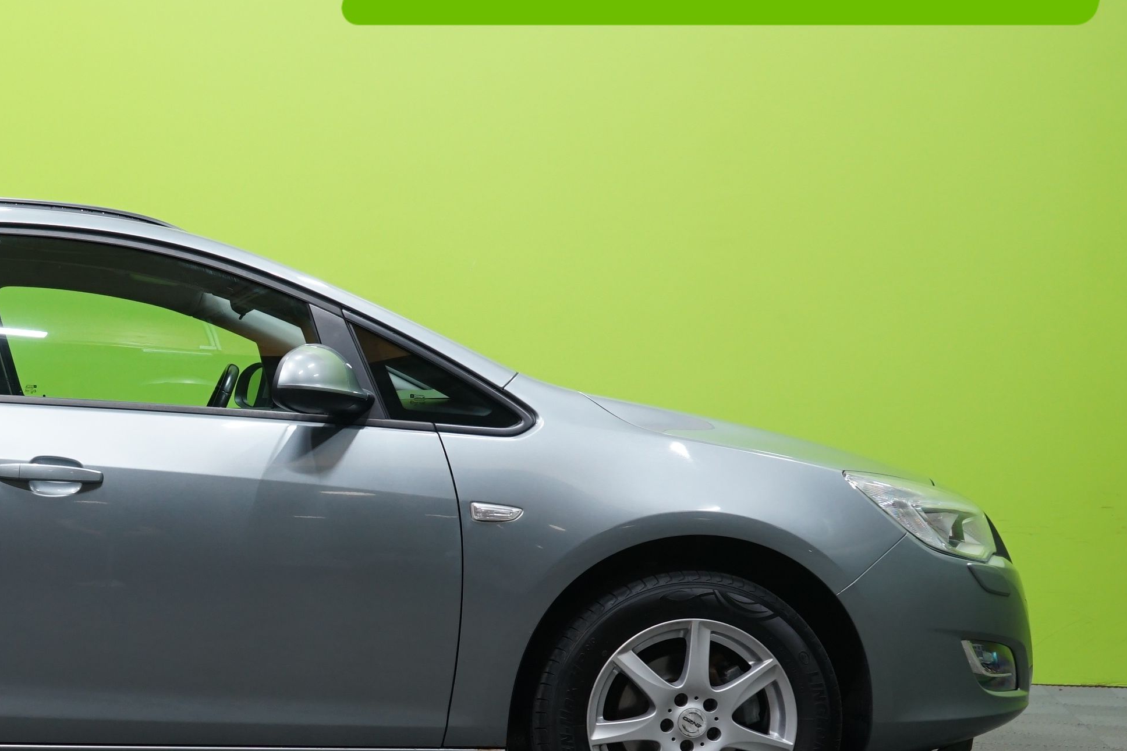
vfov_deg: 22.1
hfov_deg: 31.0
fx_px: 1909
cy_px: 519
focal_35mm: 61
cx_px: 54
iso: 800
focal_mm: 30
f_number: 5.6
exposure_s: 1/20
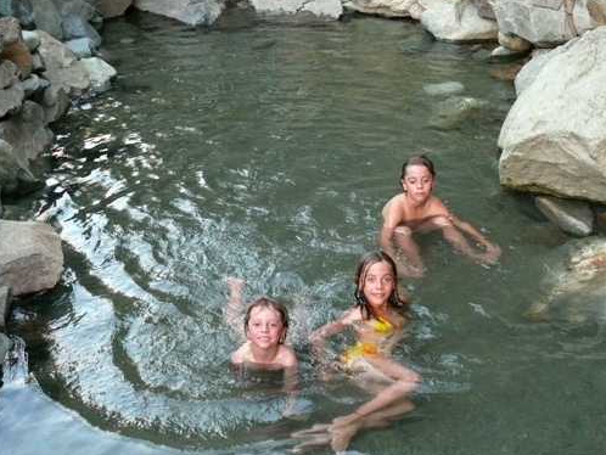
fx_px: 1138
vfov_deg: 22.6
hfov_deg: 29.7
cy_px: 247
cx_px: 359
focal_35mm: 65
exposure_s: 1/80
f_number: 3.2
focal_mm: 11.5
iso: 800
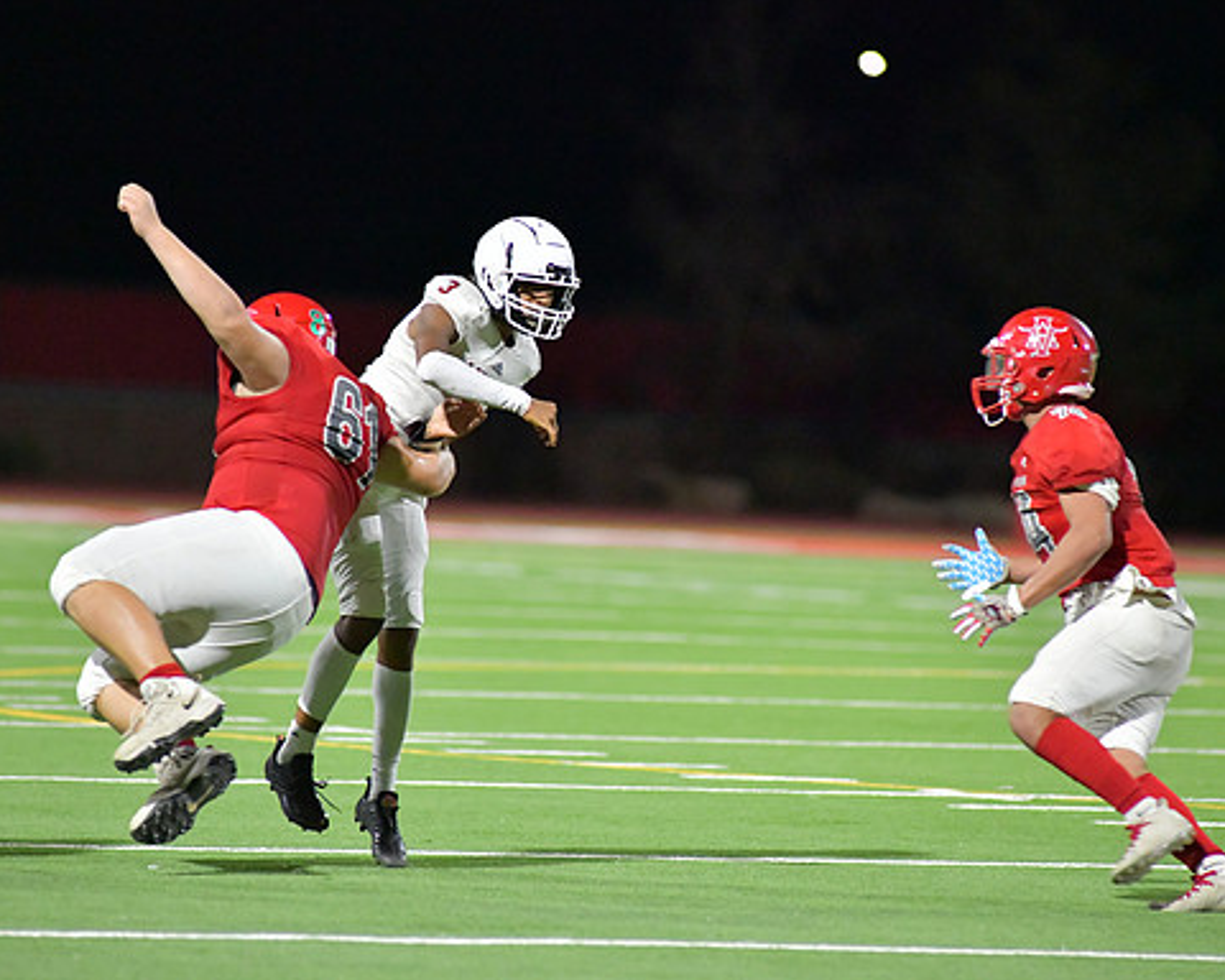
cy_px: 491
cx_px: 569
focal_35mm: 340
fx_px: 12327
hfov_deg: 5.7
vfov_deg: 4.6
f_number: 4
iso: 11400
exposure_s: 1/1250
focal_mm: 300
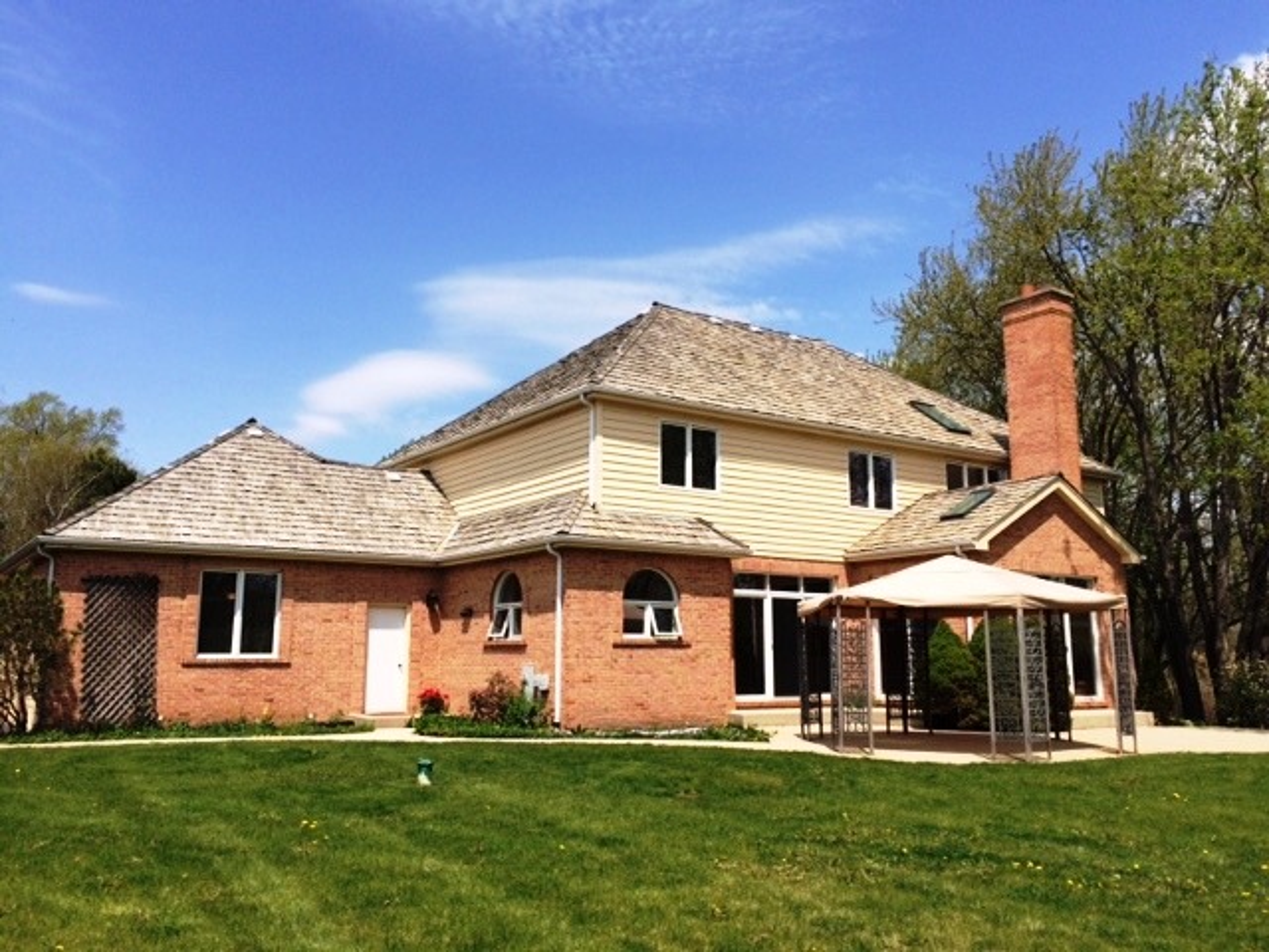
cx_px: 634
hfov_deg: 61.7
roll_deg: +0.6
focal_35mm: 29
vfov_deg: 48.2
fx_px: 1063
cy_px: 476
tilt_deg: +8.3
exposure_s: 1/2740
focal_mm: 4.15
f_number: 2.2
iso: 32
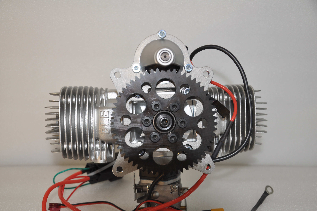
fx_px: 356
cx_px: 158
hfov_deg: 48.0
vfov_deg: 32.9
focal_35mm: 40
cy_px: 106
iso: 200
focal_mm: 27
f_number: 4
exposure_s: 1/60
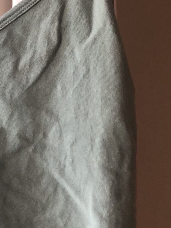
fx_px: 501
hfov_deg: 18.6
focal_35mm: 76
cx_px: -20
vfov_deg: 25.6
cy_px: 90
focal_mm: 3.99
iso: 40
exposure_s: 1/20
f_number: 1.8
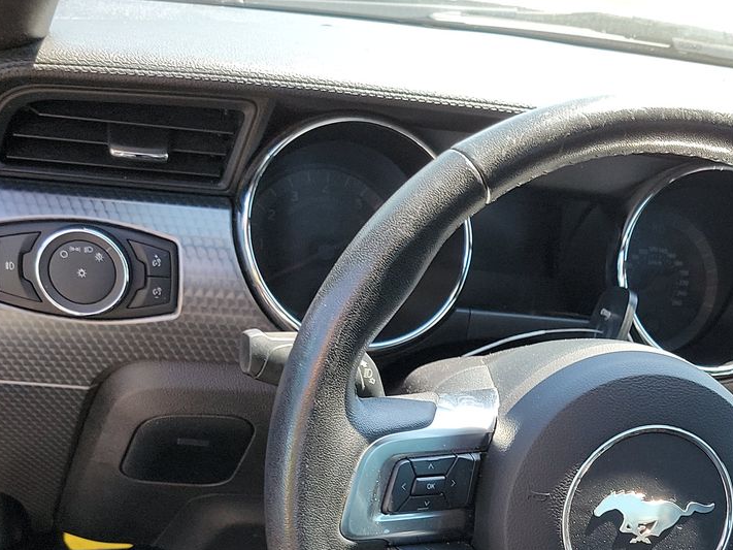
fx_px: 1143
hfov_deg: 34.9
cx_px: 532
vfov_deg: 26.1
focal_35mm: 54
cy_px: 503
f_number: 1.8
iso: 81
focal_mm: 6.7
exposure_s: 1/119
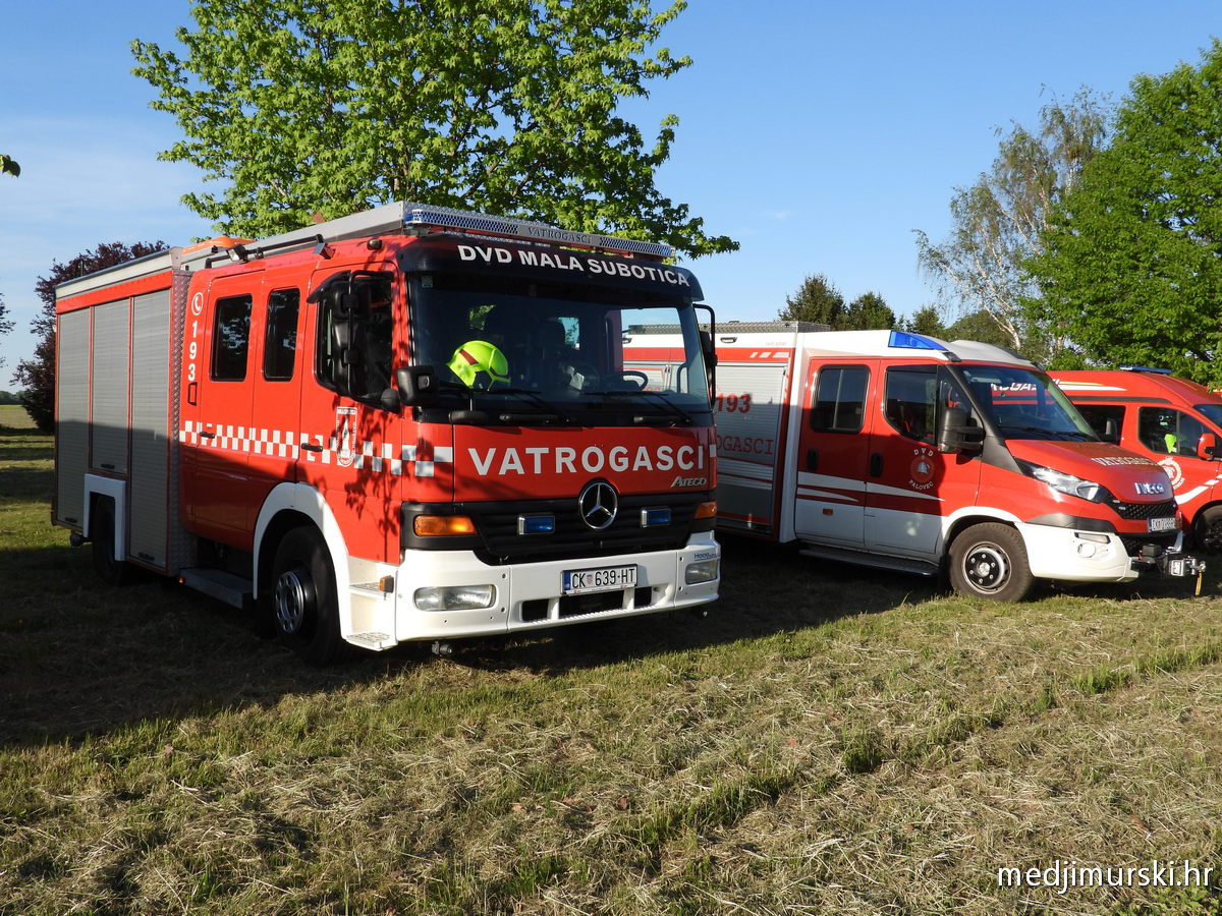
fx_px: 1059
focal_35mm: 30
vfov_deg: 46.8
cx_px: 611
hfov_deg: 60.0
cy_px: 458
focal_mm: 5.4
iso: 100
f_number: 3.2
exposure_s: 1/1250
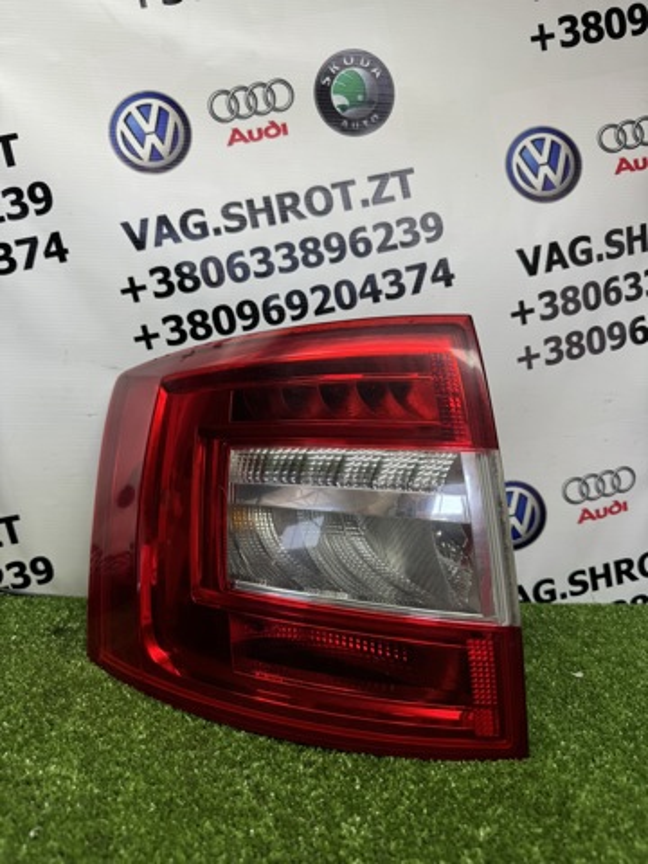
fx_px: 599
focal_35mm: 24
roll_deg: -3.3
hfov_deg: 56.8
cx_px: 324
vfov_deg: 71.6
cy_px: 432
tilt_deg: -6.2
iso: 64
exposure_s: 1/186
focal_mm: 6.76
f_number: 1.78
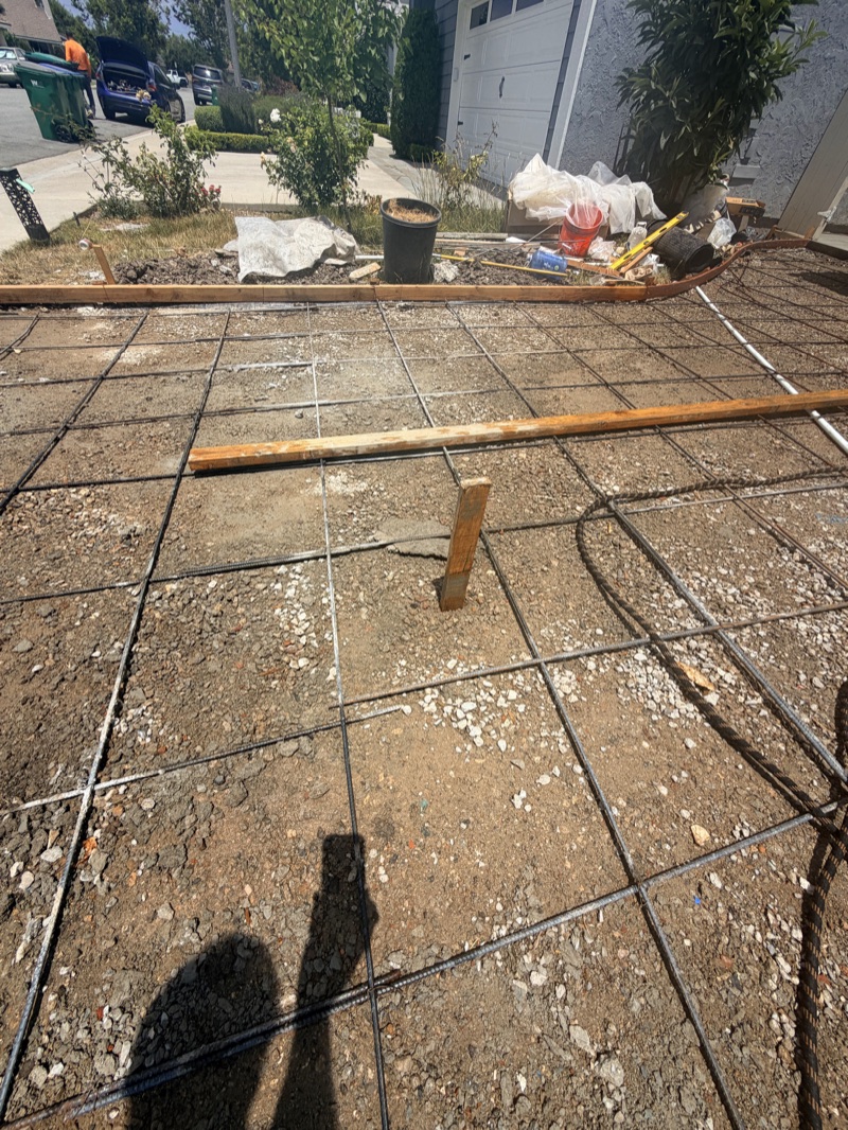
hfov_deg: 85.7
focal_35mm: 14
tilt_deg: -45.3
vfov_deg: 102.1
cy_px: 565
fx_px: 457
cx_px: 424
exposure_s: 1/1017
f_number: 2.2
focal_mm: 2.22
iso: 20
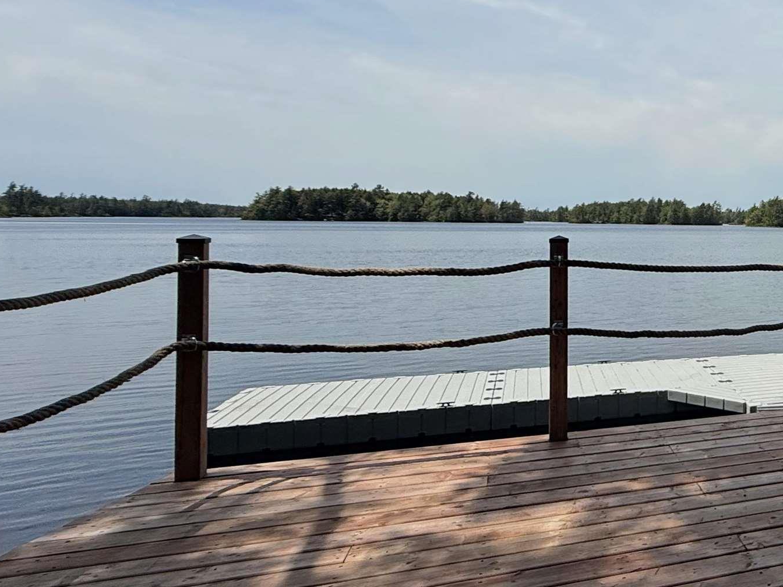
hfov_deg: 44.6
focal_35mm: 32
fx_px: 724
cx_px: 842
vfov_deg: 43.8
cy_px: 224
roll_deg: -0.8
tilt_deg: +0.0
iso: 50
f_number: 2.2
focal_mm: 2.22
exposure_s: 1/4425
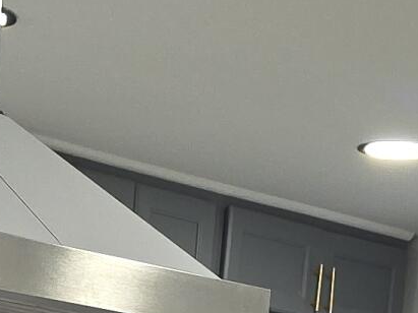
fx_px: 2028
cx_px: 78
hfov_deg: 11.7
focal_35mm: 168
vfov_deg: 8.1
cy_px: 781
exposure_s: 1/60
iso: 100
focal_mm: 6.3
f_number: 1.7
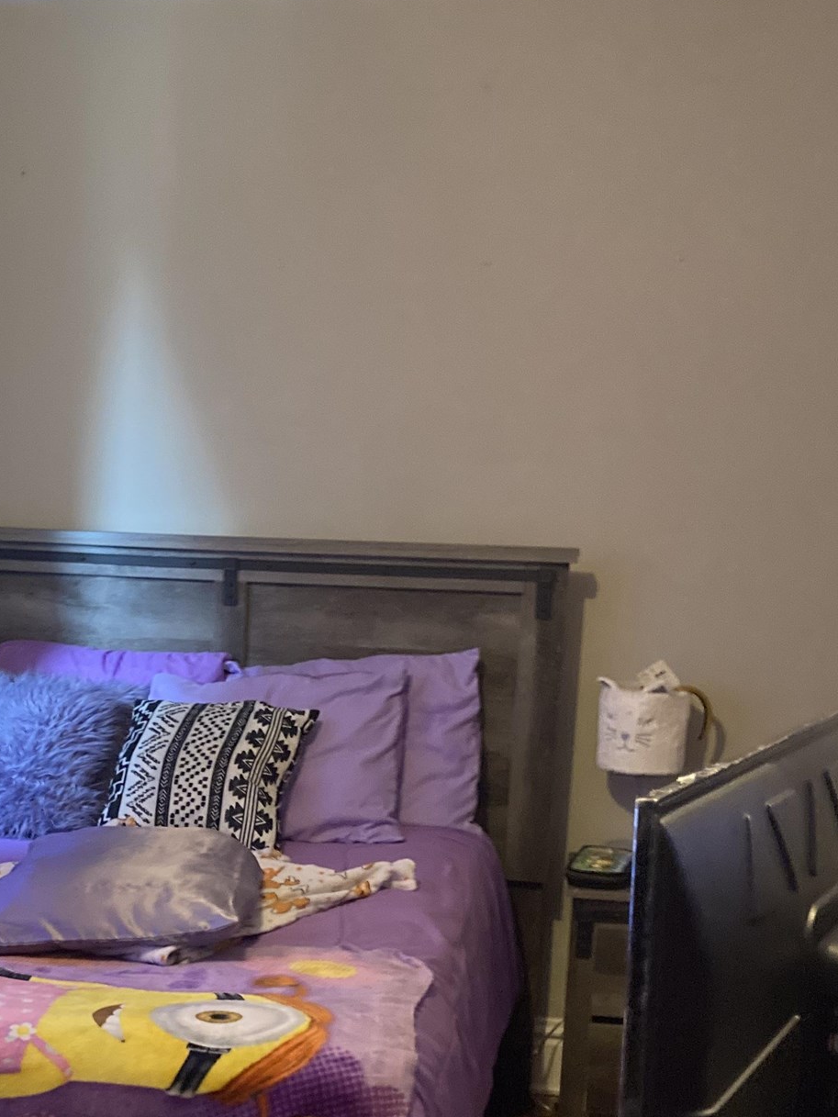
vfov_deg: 35.5
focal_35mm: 53
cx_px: 214
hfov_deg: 27.2
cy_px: 809
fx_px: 1710
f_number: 1.8
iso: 500
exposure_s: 1/30
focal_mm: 3.99
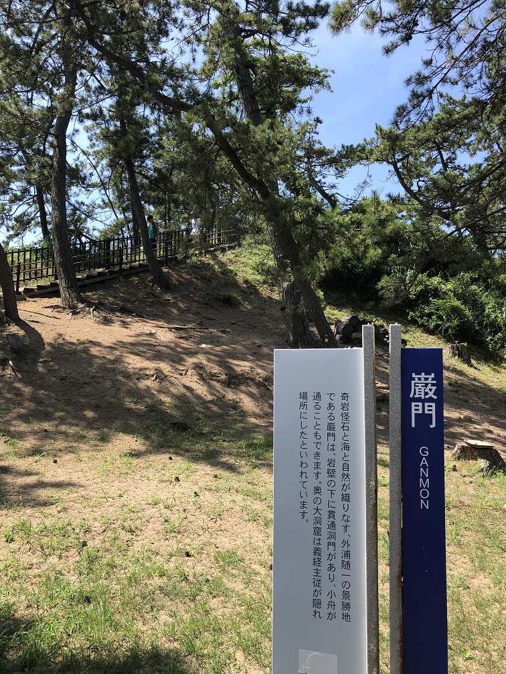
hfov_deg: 49.7
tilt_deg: +6.0
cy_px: 337
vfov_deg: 63.4
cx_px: 253
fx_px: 546
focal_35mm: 28
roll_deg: -1.0
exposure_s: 1/738
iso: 20
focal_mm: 3.99
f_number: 1.8
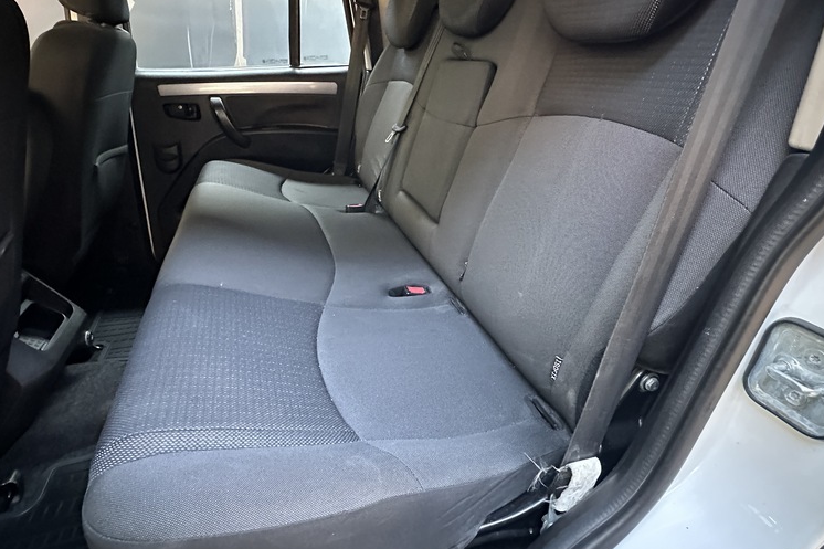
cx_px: 394
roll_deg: -2.6
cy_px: 229
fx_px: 458
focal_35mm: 20
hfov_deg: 83.9
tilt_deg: -20.5
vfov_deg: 61.5
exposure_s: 1/41
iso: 1250
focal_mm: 2.22
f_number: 2.2
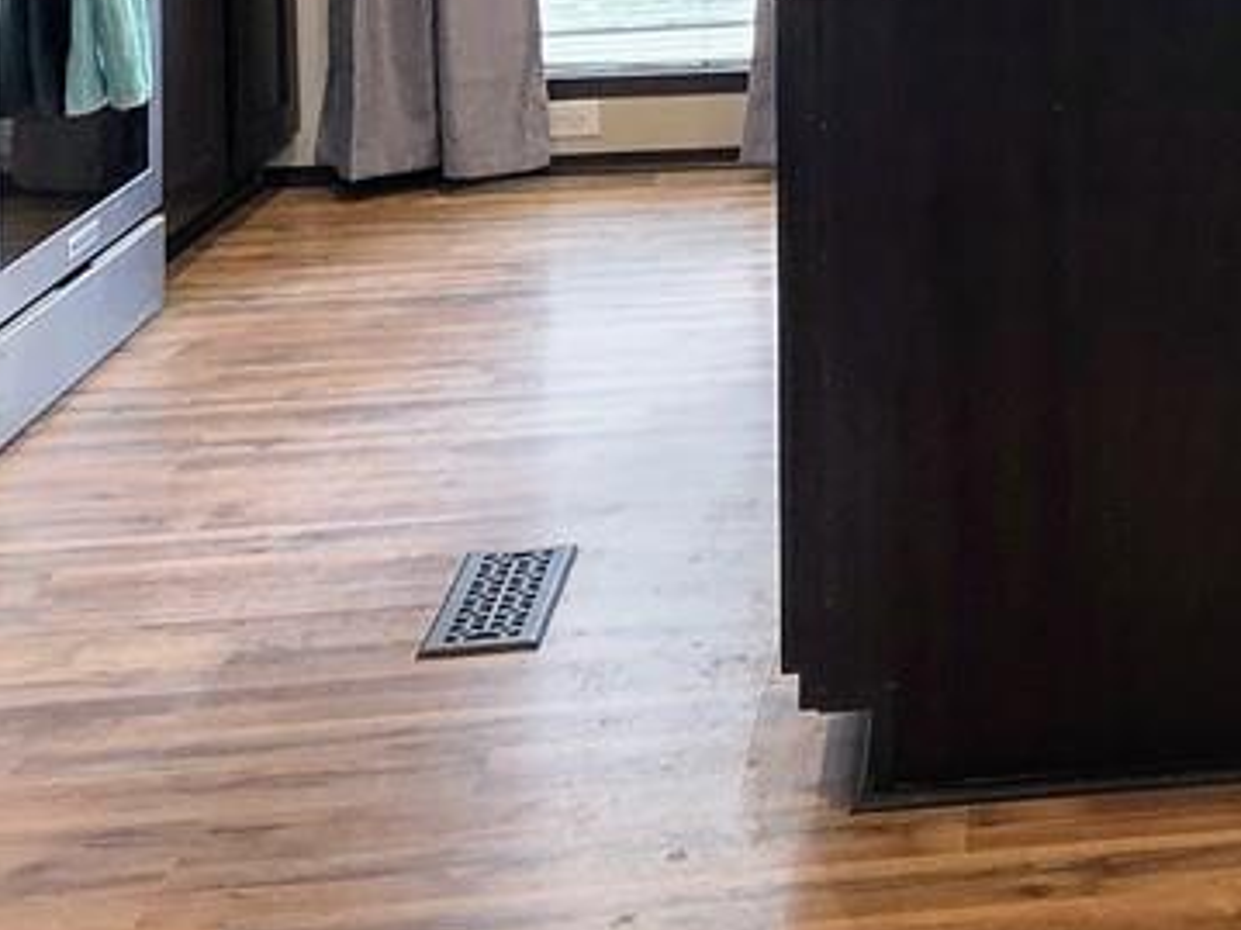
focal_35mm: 58
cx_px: 1324
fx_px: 2079
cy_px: -304
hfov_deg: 30.2
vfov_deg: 22.4
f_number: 1.9
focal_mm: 2.2
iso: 200
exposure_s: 1/120
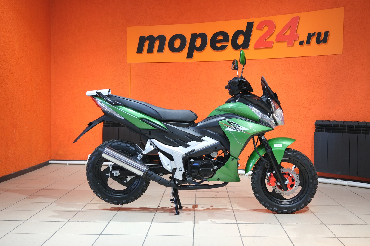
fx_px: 421
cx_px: 185
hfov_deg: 47.4
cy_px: 123
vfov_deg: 32.6
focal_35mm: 41
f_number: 4
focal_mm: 27.5
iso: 1000
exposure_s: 1/60
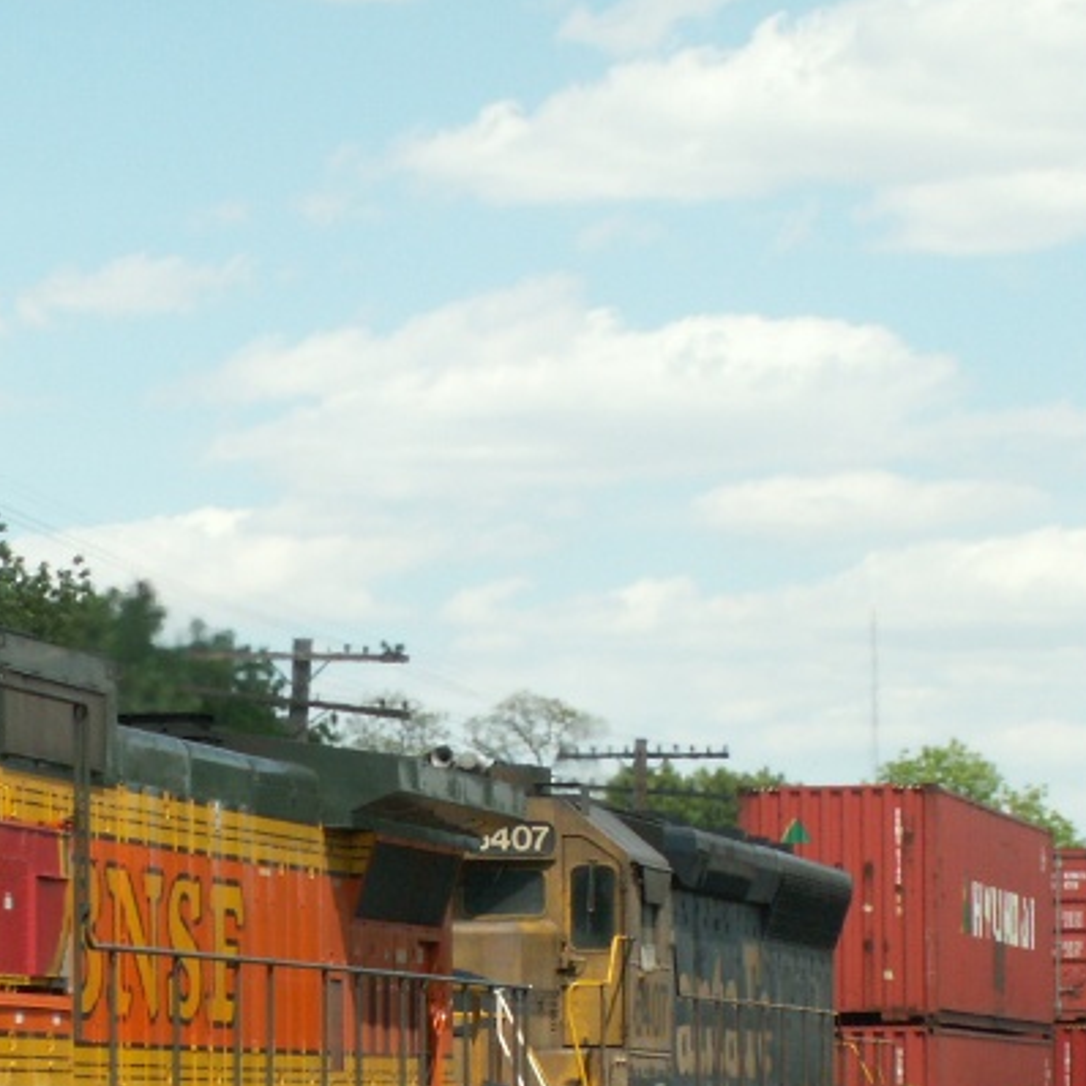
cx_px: 254
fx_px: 5892
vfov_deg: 10.5
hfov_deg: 10.5
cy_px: 1040
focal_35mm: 166
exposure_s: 1/250
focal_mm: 12.11
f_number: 5.6
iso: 64
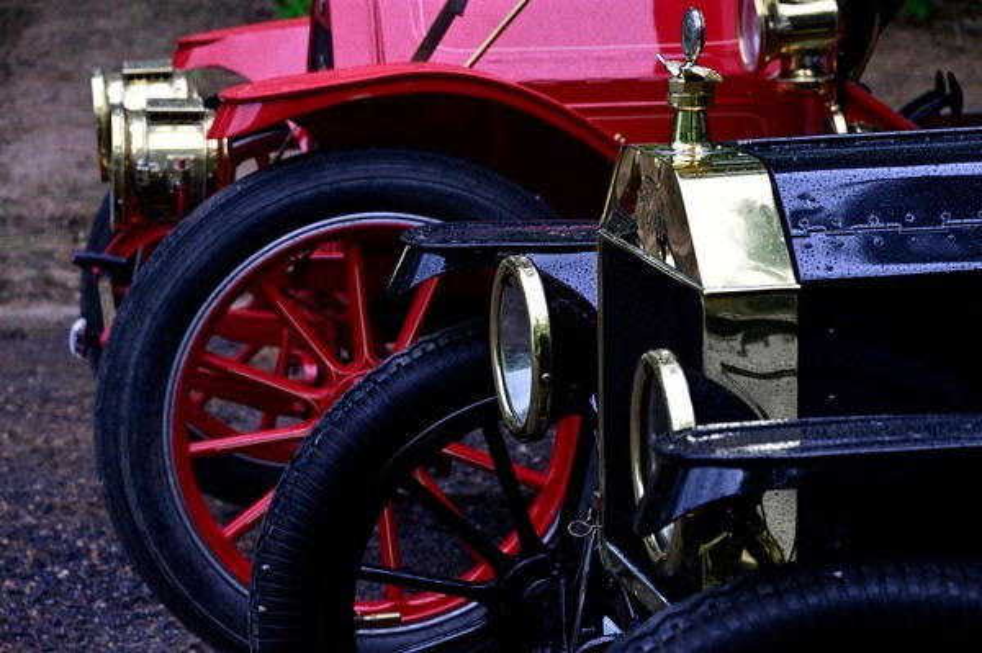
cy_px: 326
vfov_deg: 11.9
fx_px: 3134
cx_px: 491
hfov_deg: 17.8
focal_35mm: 115
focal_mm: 115
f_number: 8
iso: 640
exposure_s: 1/200
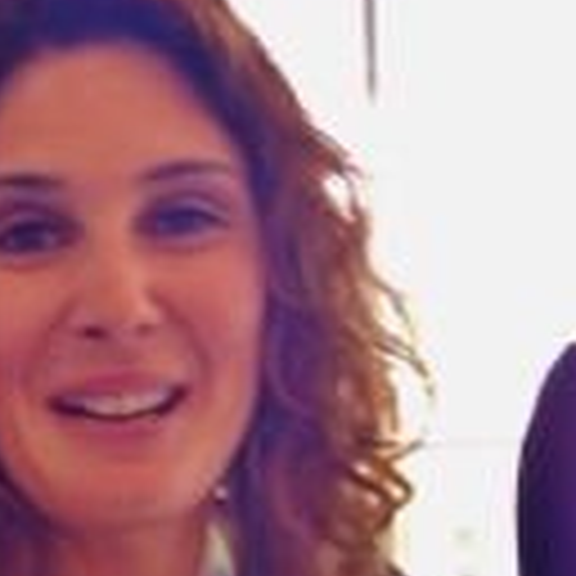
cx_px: 40
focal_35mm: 91
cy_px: 612
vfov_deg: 18.5
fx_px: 1713
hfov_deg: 18.7
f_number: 2.4
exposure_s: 1/40
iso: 64
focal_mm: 4.12
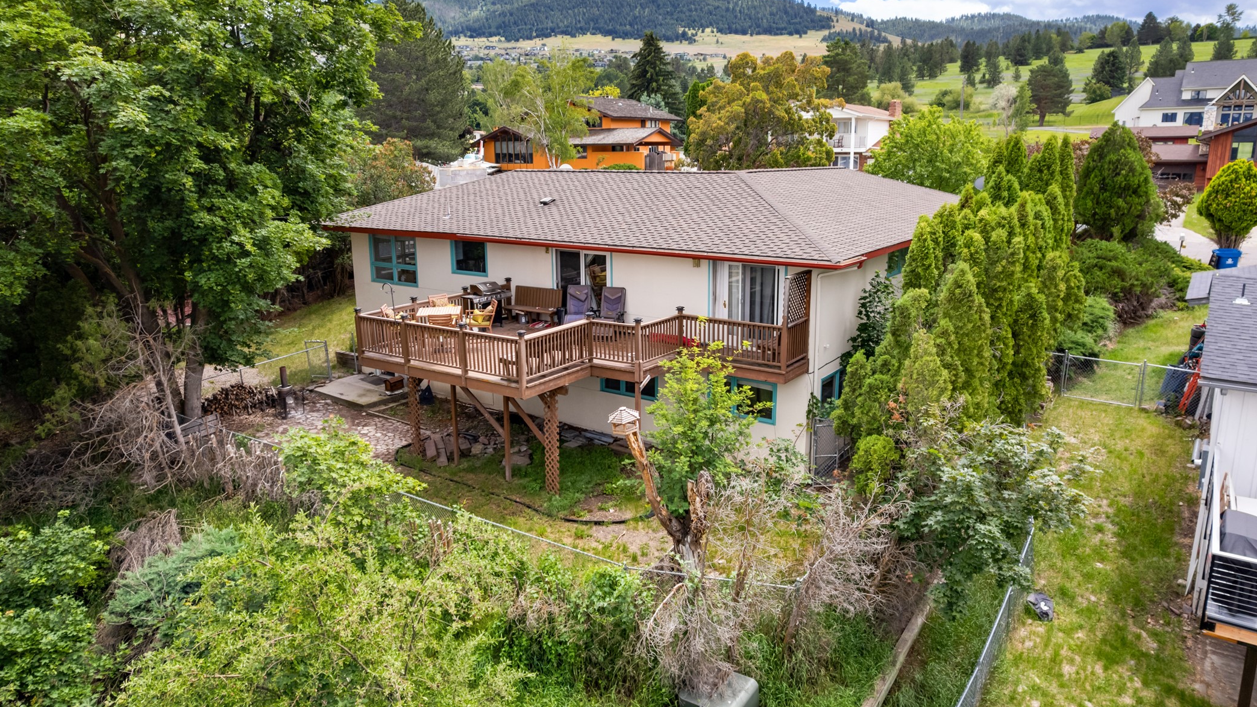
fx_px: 800
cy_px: 332
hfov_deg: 76.3
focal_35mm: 24
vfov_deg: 47.7
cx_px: 632
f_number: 2.8
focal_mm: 8.38
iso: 100
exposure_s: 1/50
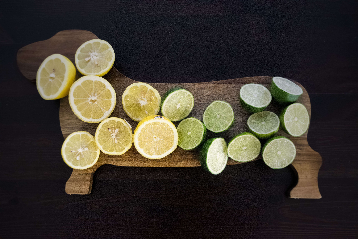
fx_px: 462
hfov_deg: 42.3
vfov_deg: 28.9
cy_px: 120
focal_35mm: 46
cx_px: 179
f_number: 4.2
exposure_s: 1/60
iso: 4000
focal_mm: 31
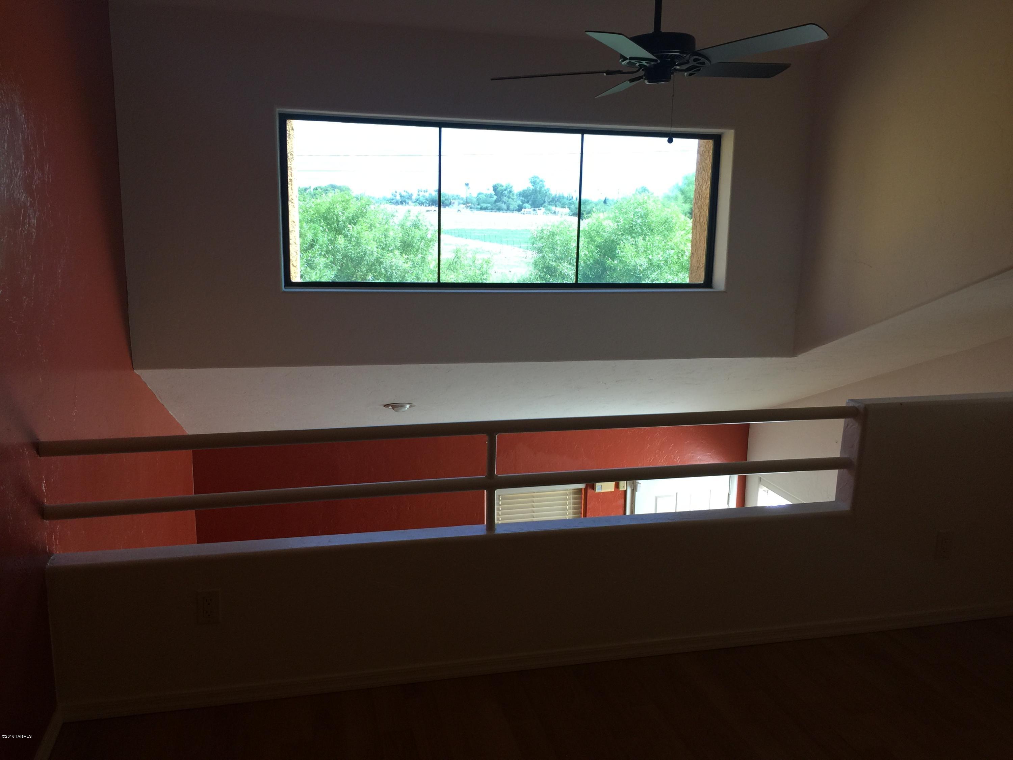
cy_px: 380
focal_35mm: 29
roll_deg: -2.8
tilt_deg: -11.3
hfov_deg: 61.7
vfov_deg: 48.2
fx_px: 849
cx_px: 506
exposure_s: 1/30
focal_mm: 4.15
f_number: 2.2
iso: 32
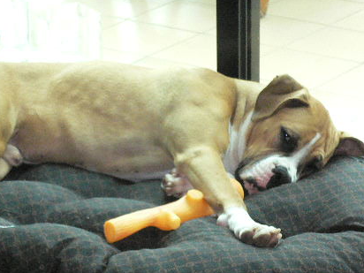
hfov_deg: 12.1
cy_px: 171
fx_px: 1714
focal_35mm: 163
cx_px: 132
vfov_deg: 9.1
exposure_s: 1/60
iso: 400
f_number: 5
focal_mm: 17.4
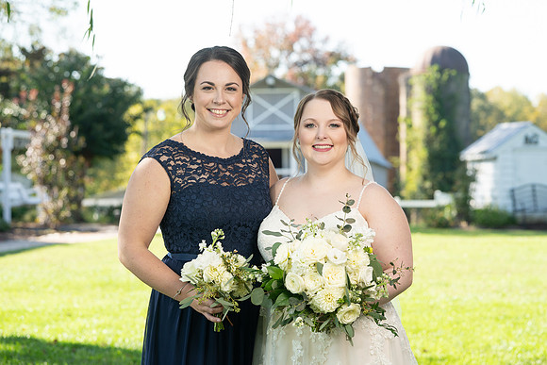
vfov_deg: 12.1
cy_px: 180
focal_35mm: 113
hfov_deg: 18.1
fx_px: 1720
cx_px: 299
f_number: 5.6
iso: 200
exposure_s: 1/200
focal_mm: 102
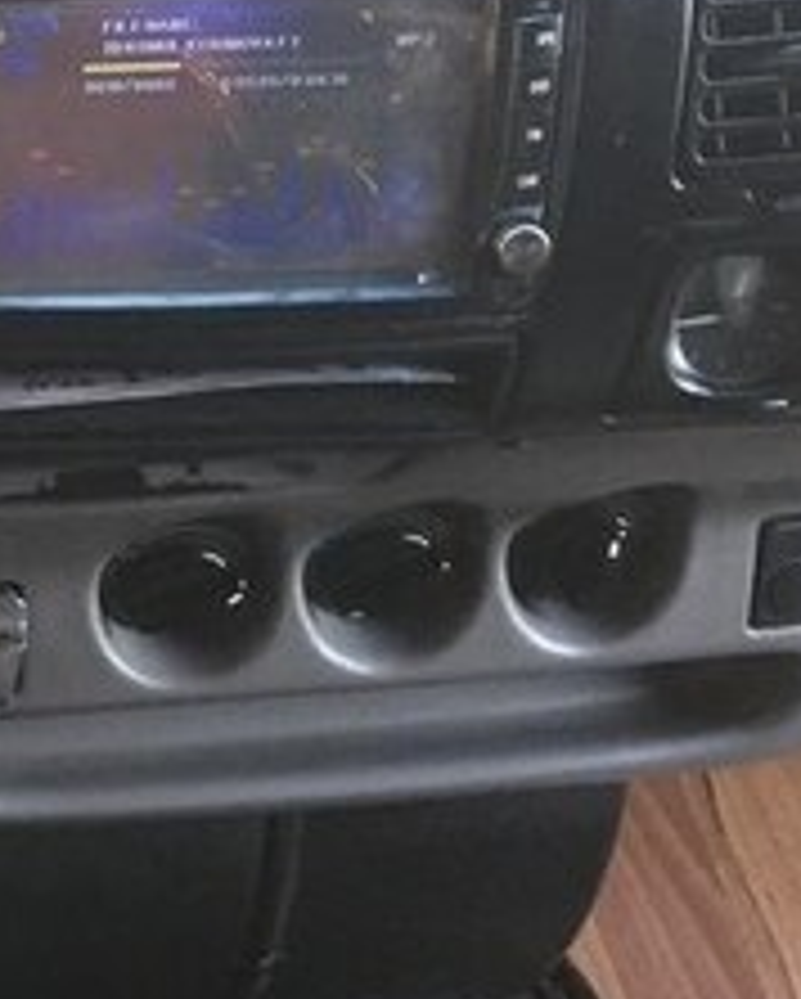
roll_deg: -0.3
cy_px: 470
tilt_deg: -36.1
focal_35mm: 84
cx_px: -544
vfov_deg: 22.7
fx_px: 2486
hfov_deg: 16.1
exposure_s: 1/33
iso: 80
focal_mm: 4.15
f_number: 2.2
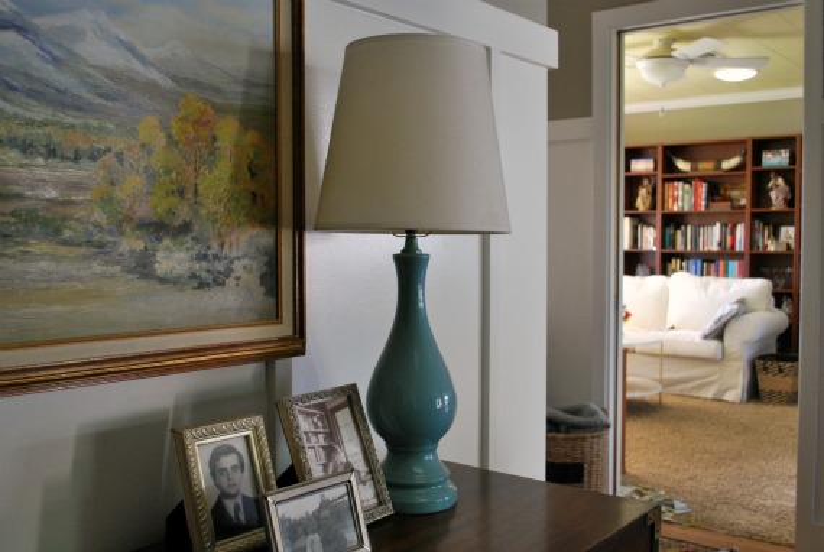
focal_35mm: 36
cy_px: 276
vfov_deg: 37.0
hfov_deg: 53.1
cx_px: 412
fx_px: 825
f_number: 4.2
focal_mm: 24
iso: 500
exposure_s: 1/30
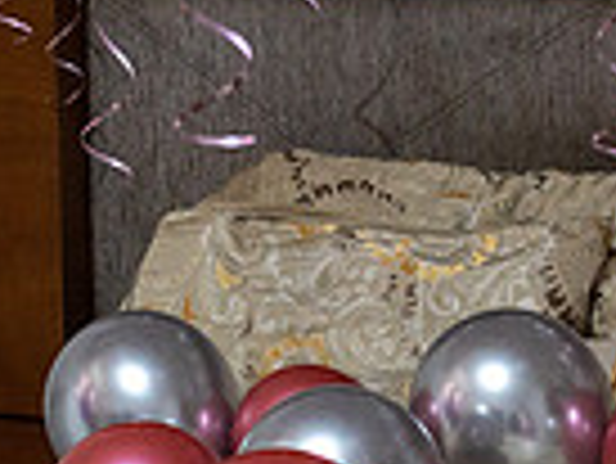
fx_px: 2529
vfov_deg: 10.4
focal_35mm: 142
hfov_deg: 13.9
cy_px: 101
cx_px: 297
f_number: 3.5
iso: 1600
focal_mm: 35
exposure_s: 1/125
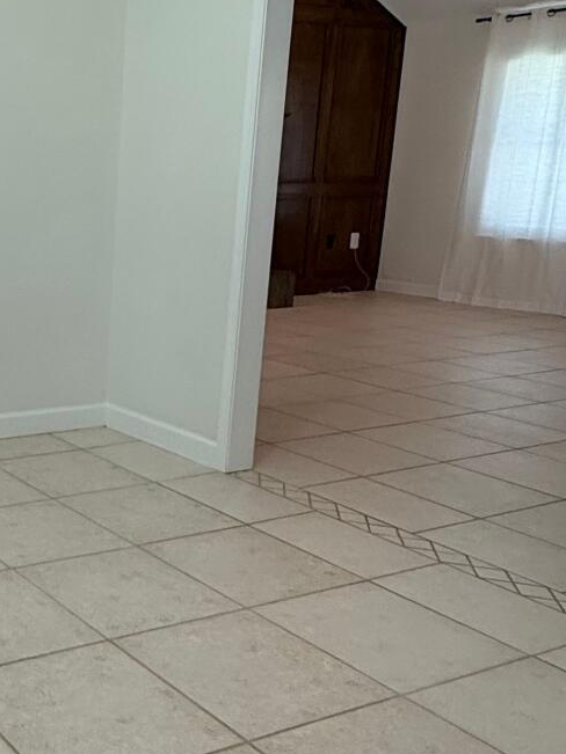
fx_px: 938
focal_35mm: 43
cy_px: 371
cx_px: -133
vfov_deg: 43.9
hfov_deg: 28.6
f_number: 2.2
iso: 200
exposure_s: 1/120
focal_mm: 2.22
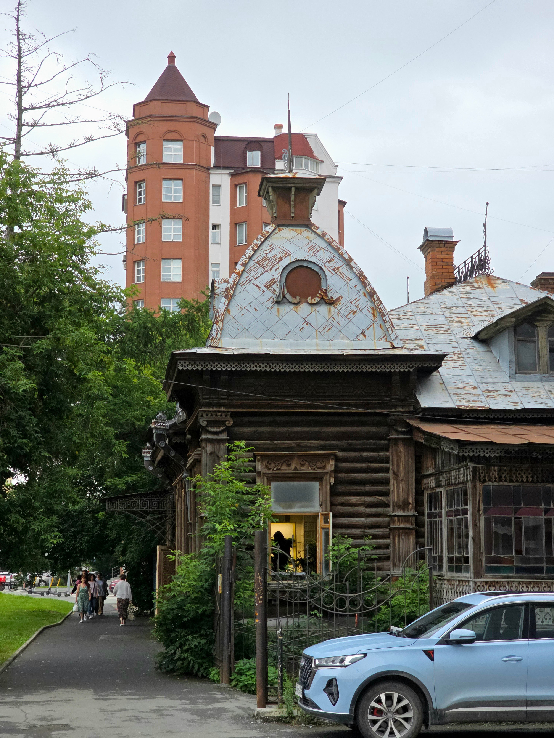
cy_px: 369
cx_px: 277
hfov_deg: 21.3
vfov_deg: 28.2
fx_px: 1472
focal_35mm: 69
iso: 50
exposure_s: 1/1111
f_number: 2.4
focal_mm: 7.9
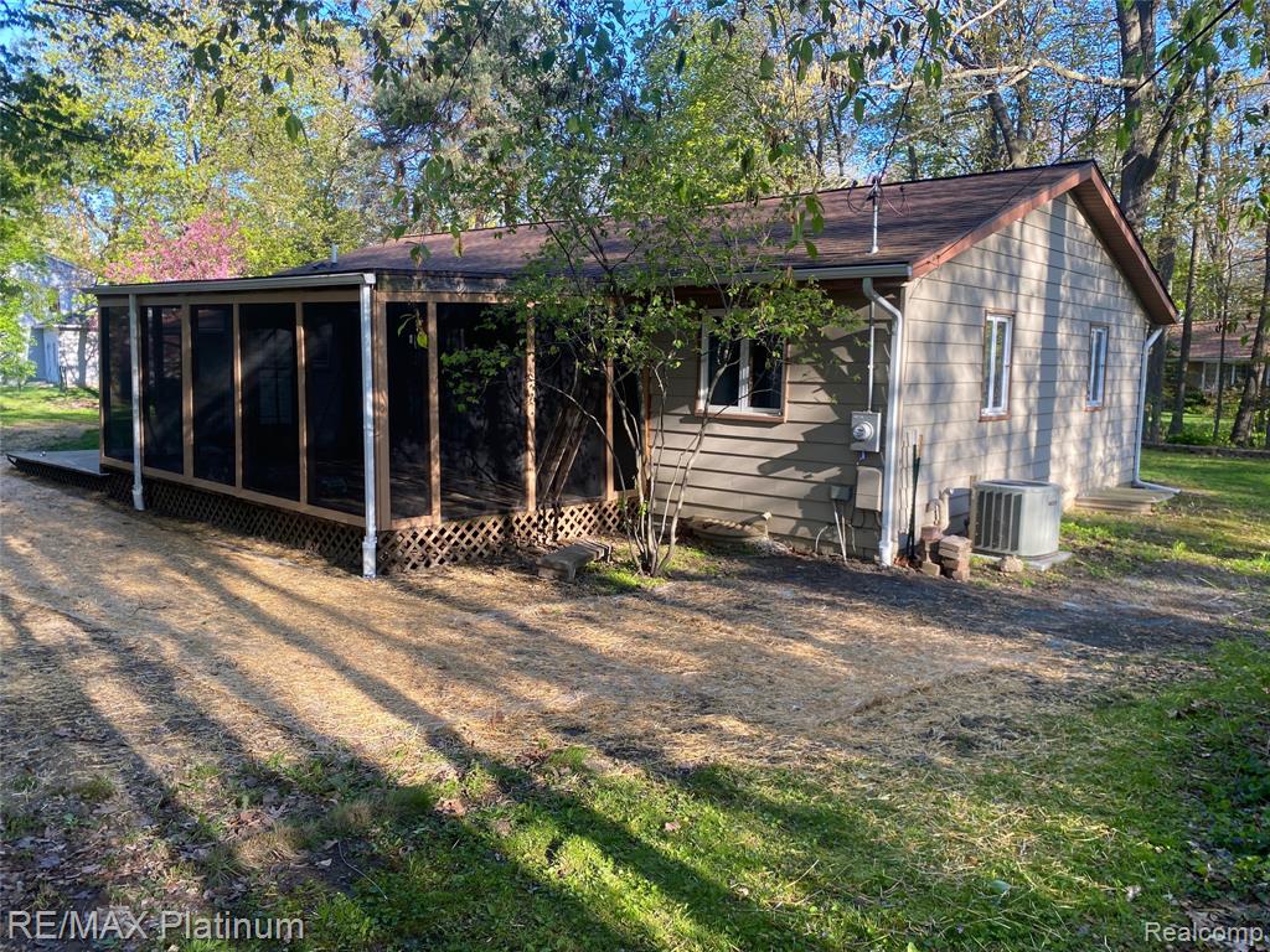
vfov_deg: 53.1
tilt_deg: -8.2
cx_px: 635
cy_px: 476
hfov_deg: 67.3
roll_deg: -0.5
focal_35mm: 26
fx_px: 954
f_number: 1.8
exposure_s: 1/200
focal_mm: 4.25
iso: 32
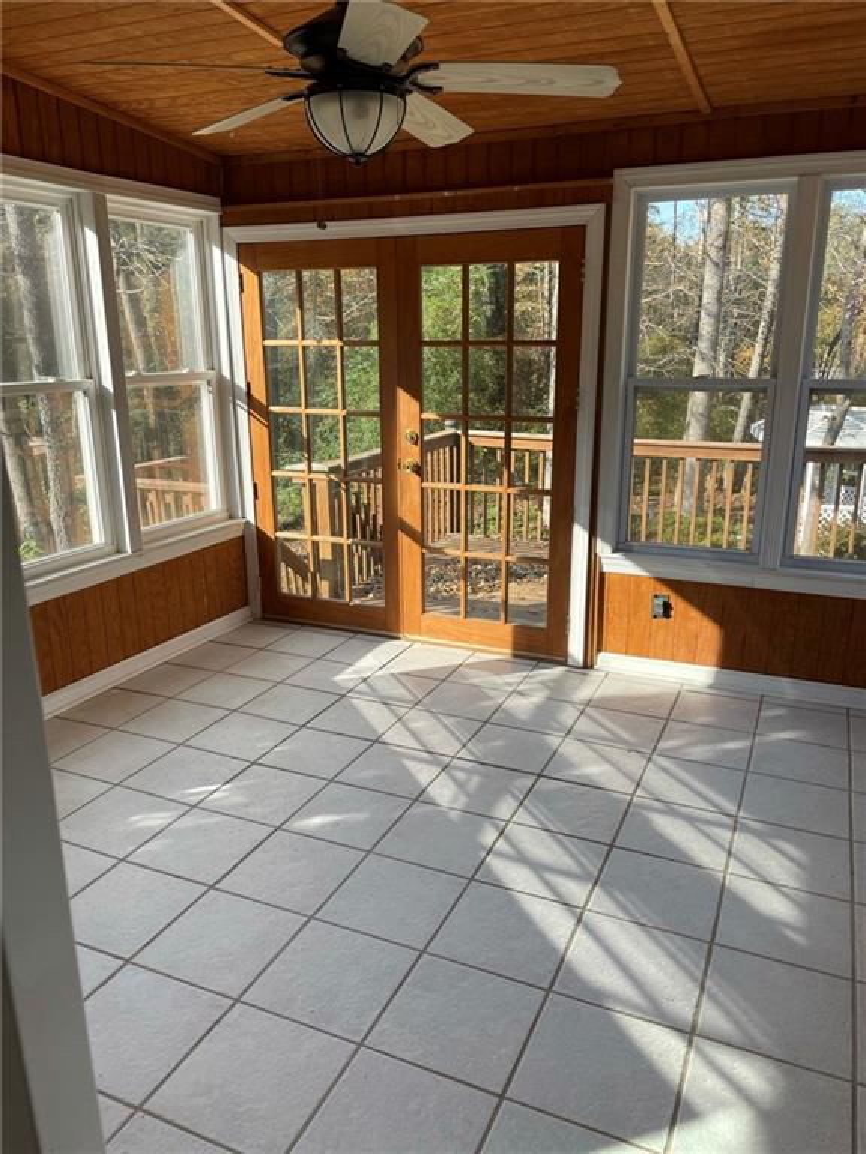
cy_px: 577
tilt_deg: -16.6
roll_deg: +1.3
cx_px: 433
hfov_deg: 53.1
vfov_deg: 67.3
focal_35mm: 26
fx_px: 867
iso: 32
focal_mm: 4.2
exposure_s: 1/609
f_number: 1.6
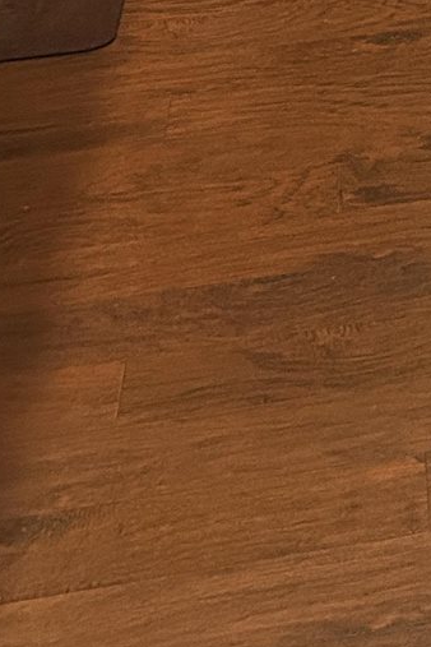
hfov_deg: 10.1
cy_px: -675
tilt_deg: -6.9
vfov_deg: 13.9
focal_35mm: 123
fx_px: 2209
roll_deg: +1.0
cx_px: 926
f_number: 1.5
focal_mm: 5.7
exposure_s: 1/60
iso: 320
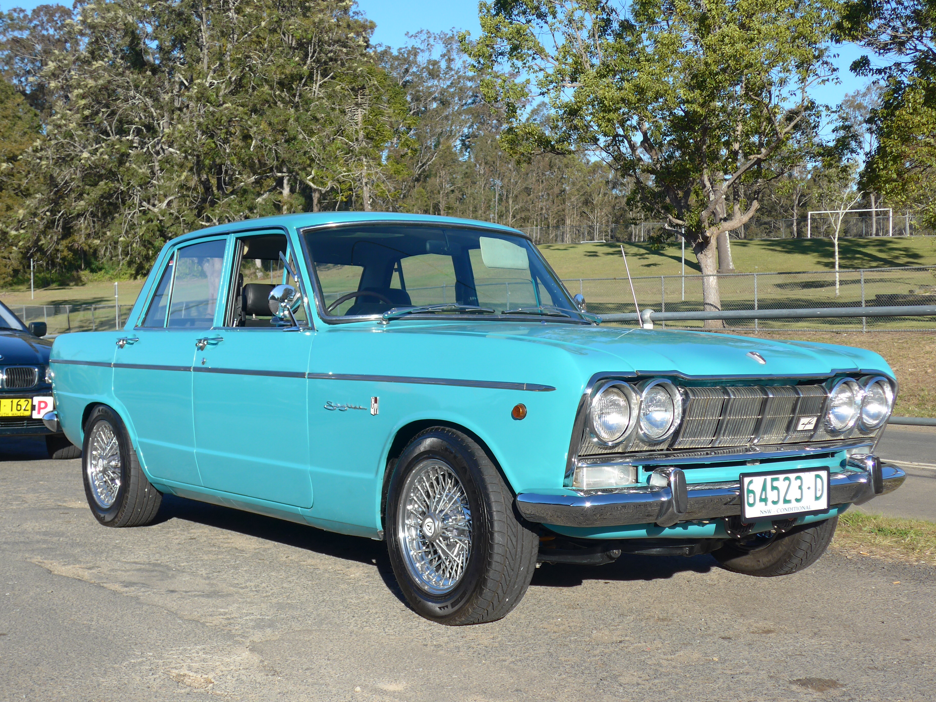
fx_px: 1352
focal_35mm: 50
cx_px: 485
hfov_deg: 38.2
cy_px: 357
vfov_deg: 29.1
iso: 80
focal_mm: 9.5
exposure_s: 1/1000
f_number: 3
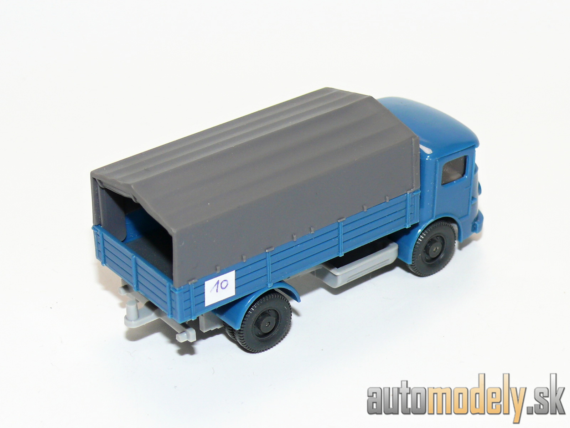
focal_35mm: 97
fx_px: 1597
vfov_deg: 15.2
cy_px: 214
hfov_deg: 20.2
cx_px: 285
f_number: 4
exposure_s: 1/30
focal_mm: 13
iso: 100
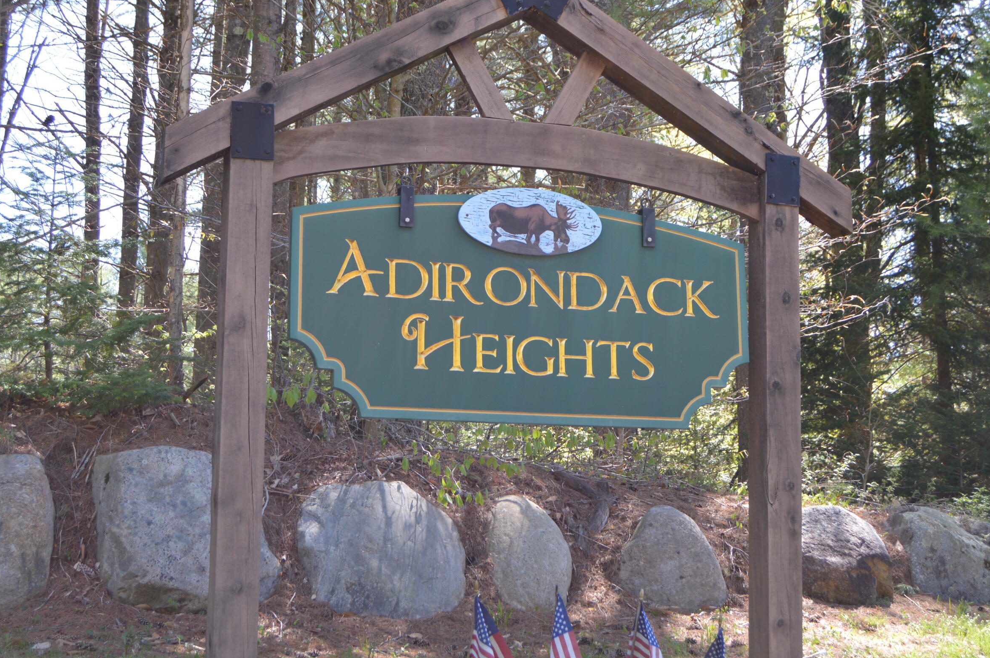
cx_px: 477
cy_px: 329
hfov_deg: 39.6
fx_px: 1374
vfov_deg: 26.9
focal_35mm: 50
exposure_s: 1/125
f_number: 5.6
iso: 200
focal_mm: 26
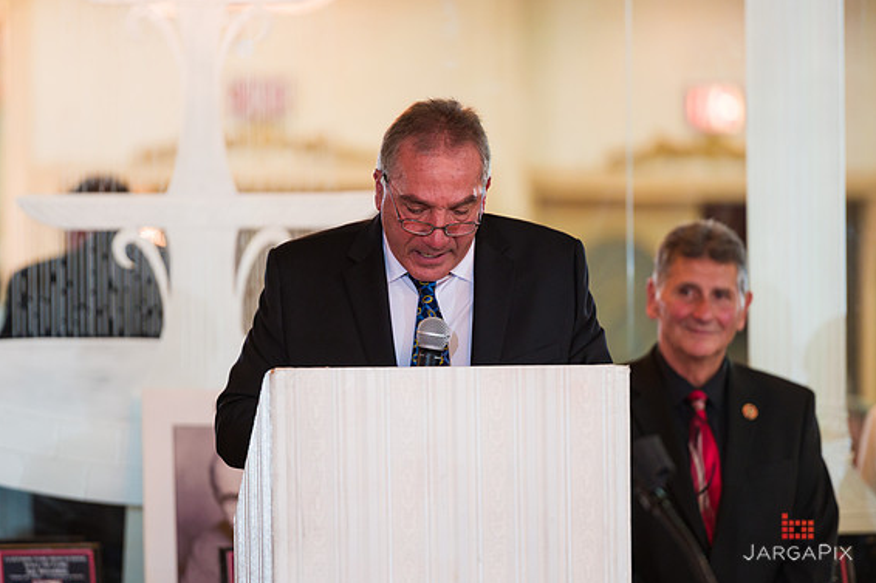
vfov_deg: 6.4
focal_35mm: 216
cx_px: 433
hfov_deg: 9.5
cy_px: 289
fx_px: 5254
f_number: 3.2
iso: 1250
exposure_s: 1/200
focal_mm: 200
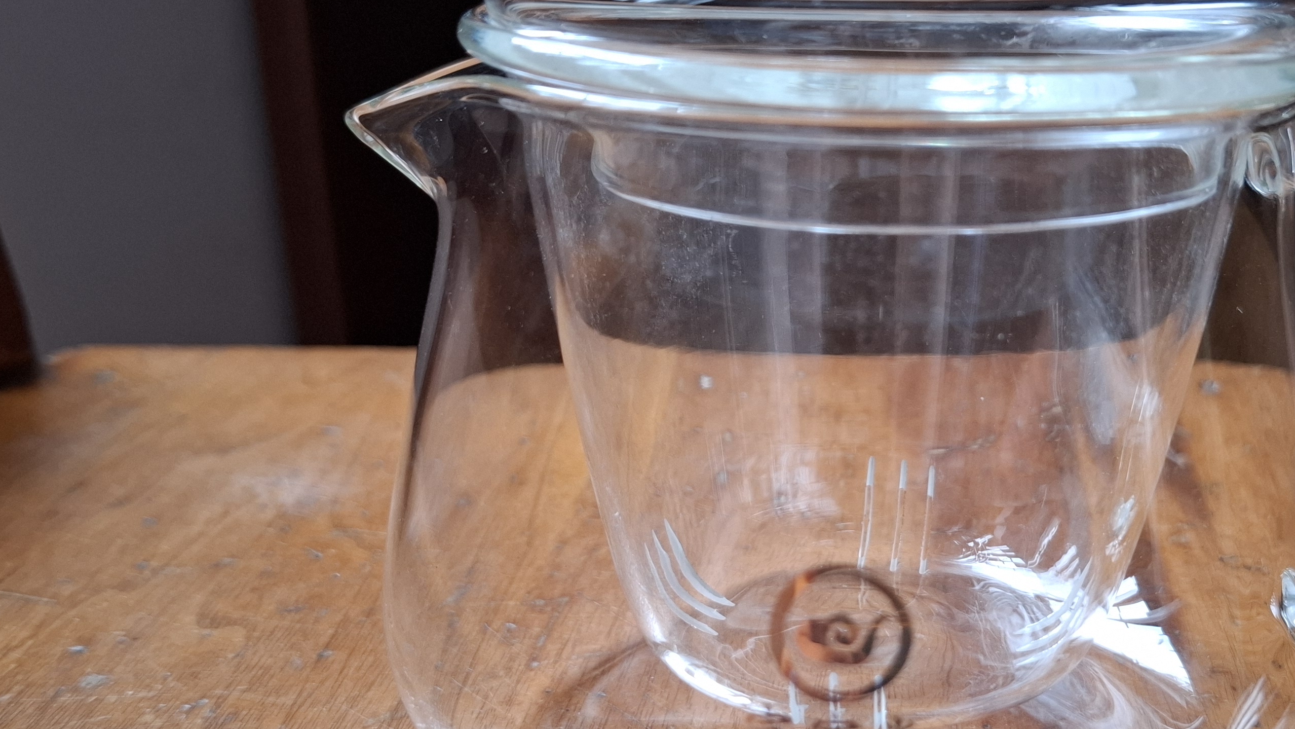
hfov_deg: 50.0
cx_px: 811
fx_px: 1374
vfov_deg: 29.5
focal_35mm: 40
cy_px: 484
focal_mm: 5.54
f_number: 1.8
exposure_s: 1/100
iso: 160
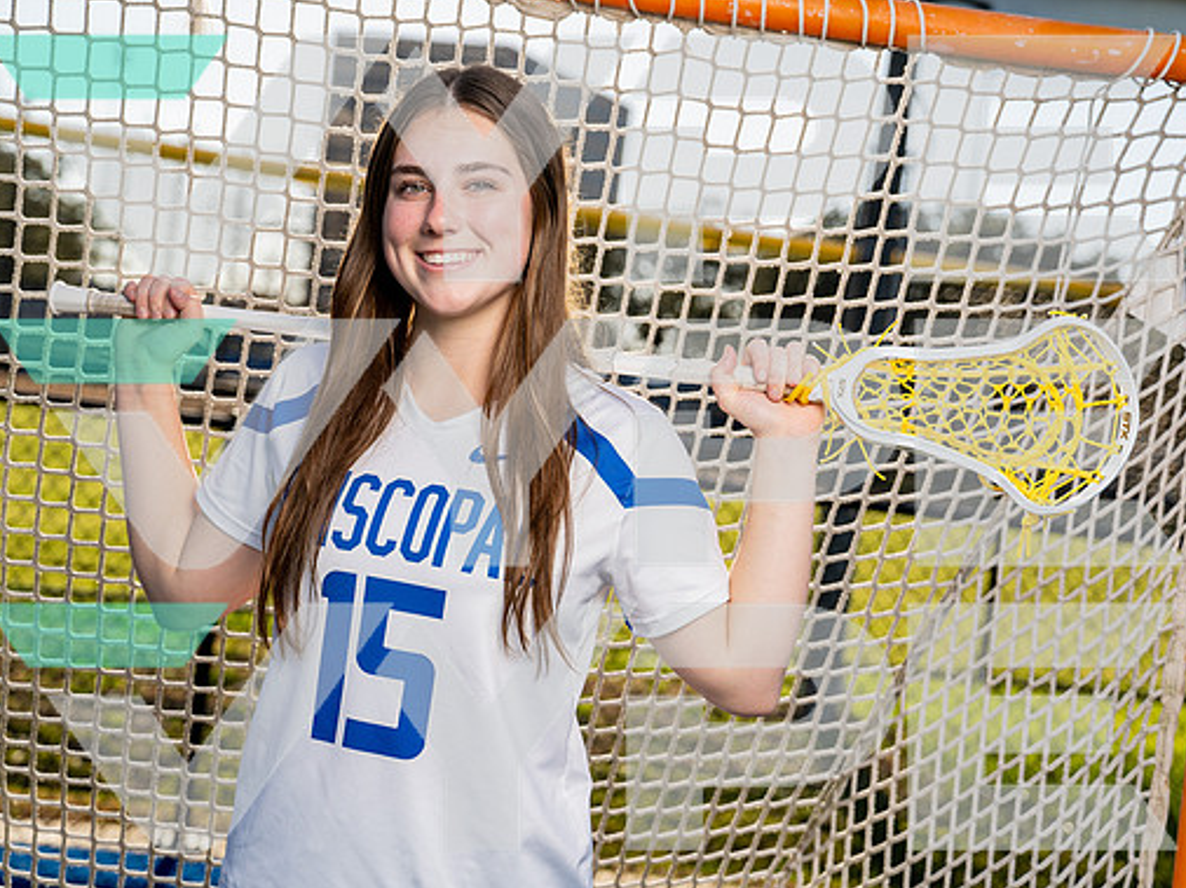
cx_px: 588
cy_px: 444
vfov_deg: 22.9
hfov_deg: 30.3
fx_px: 2192
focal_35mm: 64
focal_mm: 58
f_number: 4
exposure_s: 1/640
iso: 100
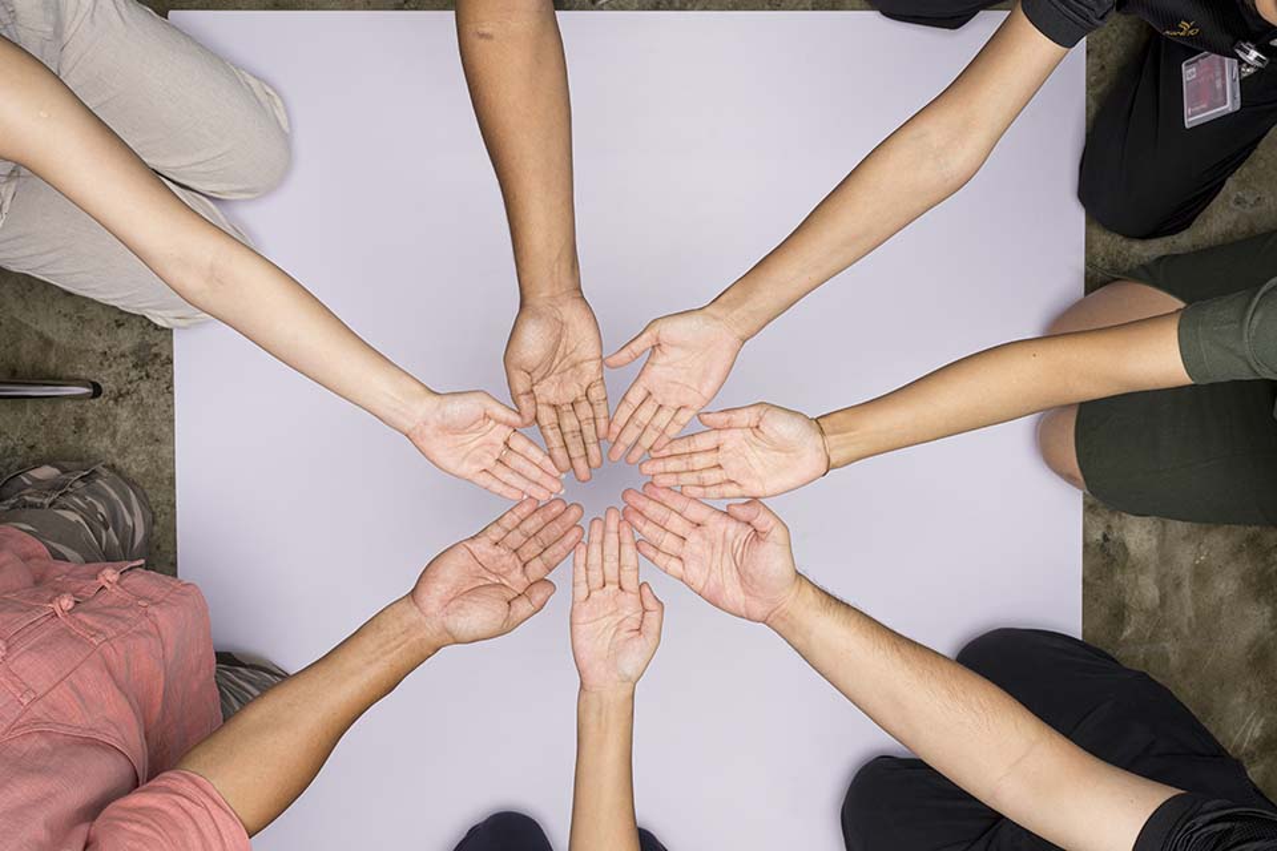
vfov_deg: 38.9
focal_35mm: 34
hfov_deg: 55.8
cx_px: 638
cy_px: 426
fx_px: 1206
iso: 64
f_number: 7.1
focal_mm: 34
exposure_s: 1/200
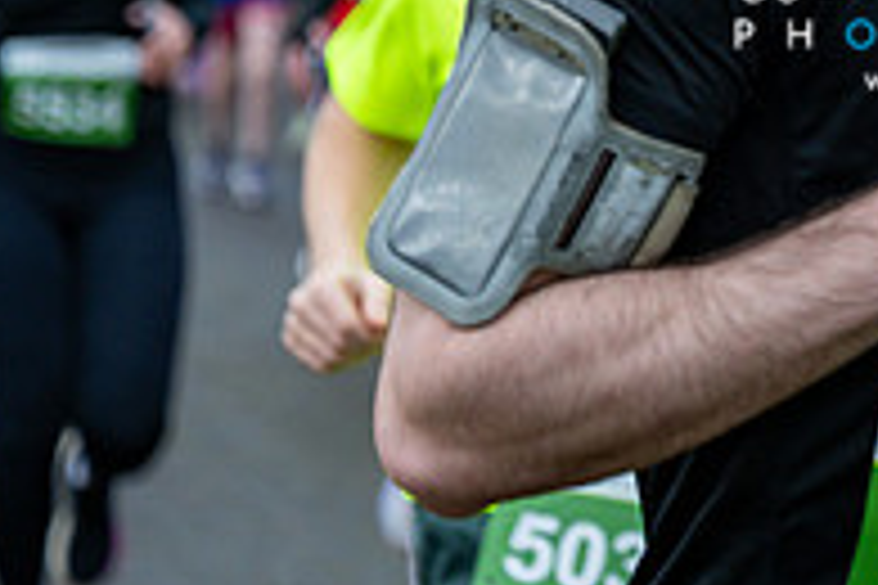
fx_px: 5072
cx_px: 1027
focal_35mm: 208
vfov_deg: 6.6
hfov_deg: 9.8
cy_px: -106
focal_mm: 70
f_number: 2.8
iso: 360
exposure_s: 1/1250
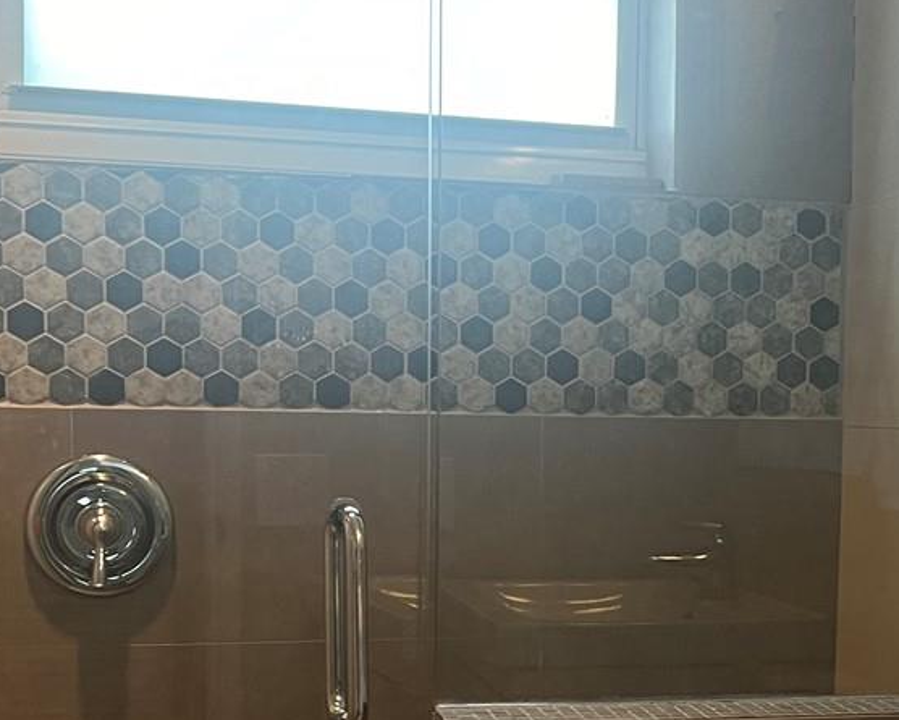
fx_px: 1943
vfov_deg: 20.7
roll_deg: -1.6
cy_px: 573
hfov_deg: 25.8
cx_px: 661
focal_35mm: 73
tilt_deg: -4.2
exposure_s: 1/60
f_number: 1.5
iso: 125
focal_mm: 5.7
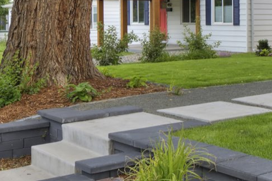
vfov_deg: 18.2
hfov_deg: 23.4
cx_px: 376
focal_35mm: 74
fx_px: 559
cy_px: 26
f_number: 10
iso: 100
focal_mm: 18
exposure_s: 1/200
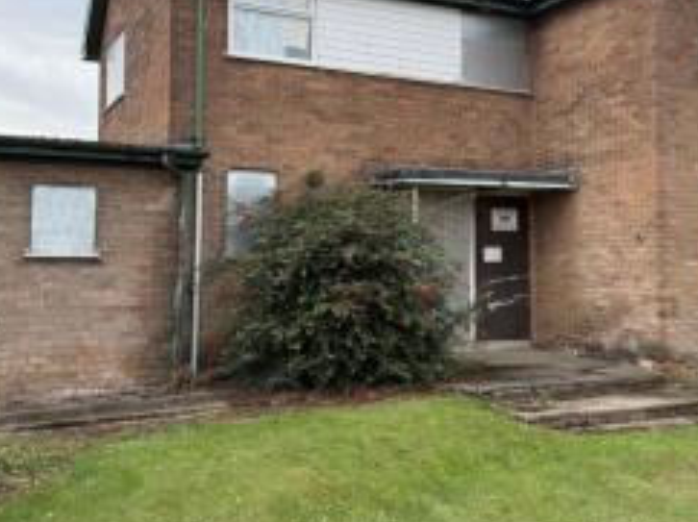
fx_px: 846
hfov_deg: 44.7
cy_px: 189
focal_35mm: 42
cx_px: 408
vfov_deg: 34.1
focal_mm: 6.76
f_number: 1.78
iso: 80
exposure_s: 1/1949
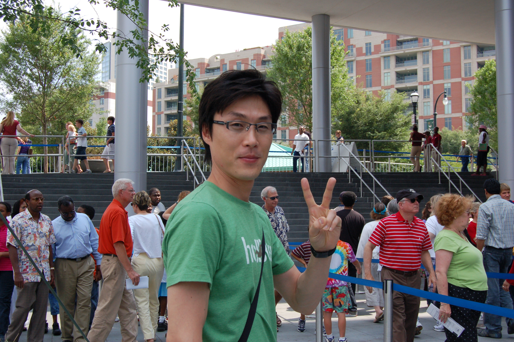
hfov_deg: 43.6
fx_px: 642
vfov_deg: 29.8
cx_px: 257
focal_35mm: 45
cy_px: 171
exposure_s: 1/320
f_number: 9
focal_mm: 30
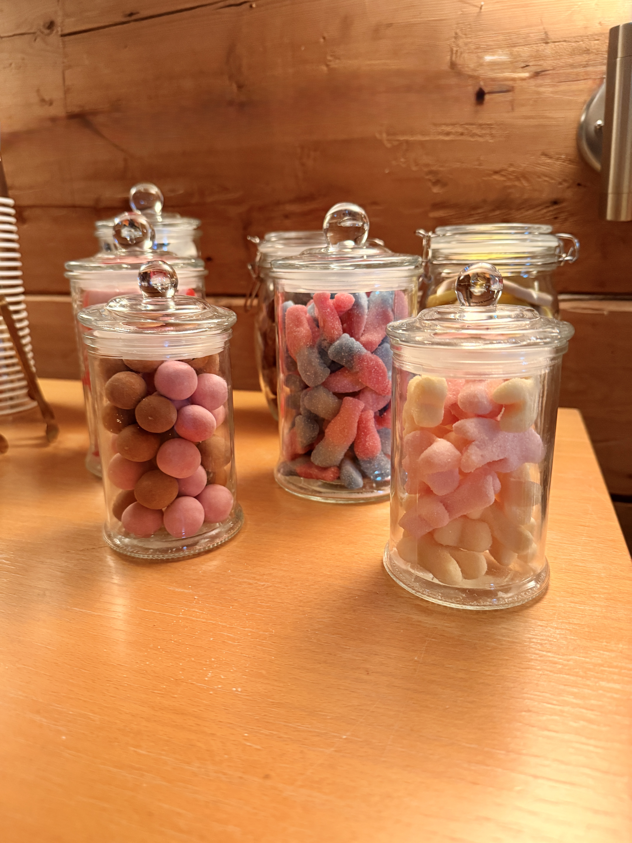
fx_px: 584
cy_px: 422
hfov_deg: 56.8
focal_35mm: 24
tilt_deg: -16.7
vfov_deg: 71.6
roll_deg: +0.2
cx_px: 316
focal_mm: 6.76
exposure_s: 1/50
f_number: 1.78
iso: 500
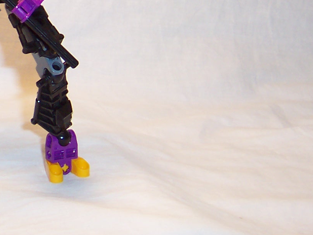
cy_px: -27
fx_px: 814
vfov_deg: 15.9
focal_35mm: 90
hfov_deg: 20.4
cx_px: -64
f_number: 2.8
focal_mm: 5.6
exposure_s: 1/90
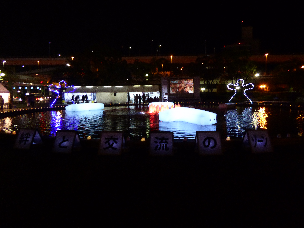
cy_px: 114
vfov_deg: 54.9
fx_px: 220
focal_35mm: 25
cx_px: 152
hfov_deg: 69.4
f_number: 3.3
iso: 640
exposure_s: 1/8
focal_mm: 4.3
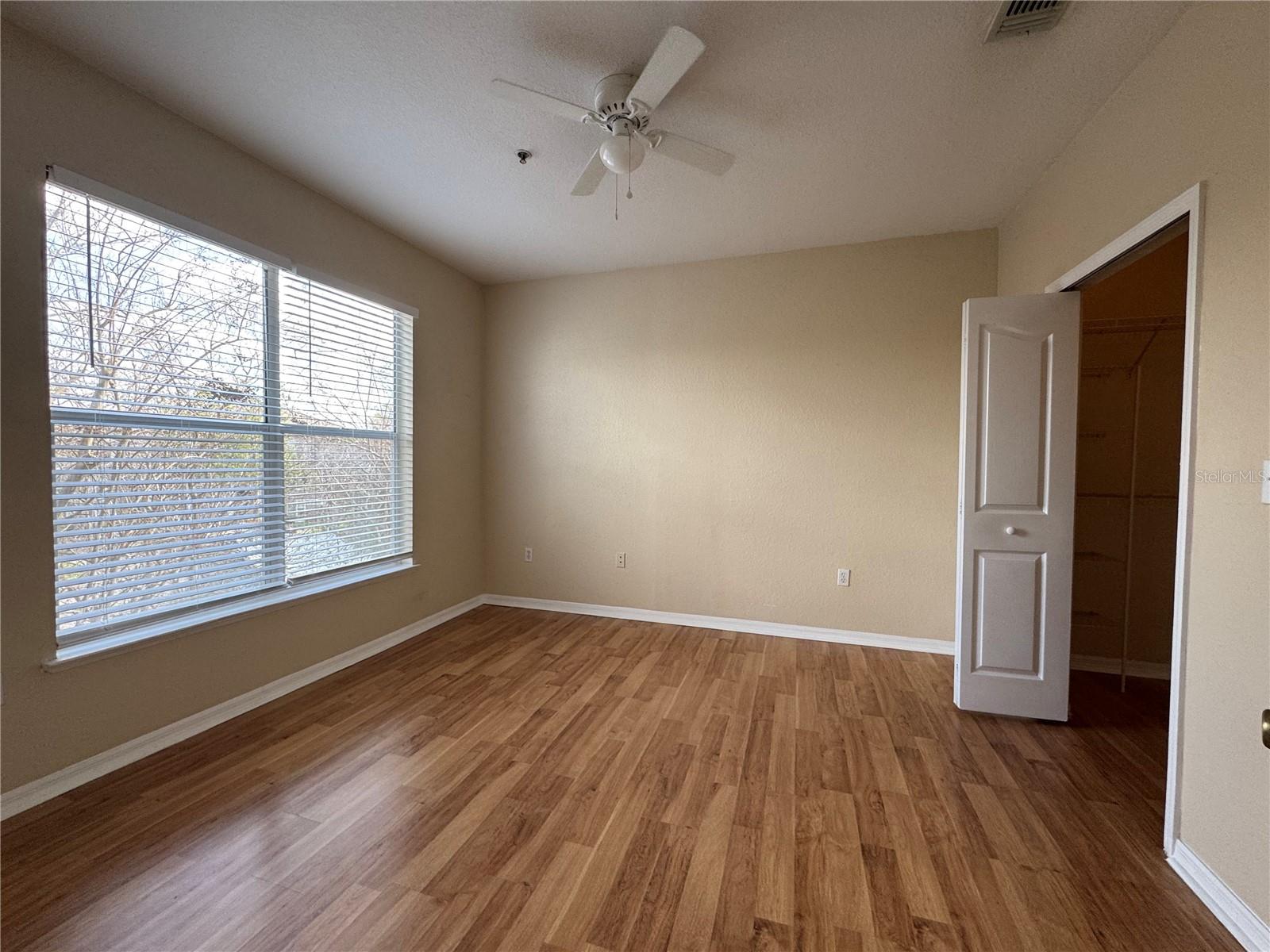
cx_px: 635
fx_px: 514
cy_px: 476
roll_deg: -0.6
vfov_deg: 85.7
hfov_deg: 102.1
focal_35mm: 14
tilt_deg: -2.5
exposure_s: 1/120
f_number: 2.2
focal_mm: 2.22
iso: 125
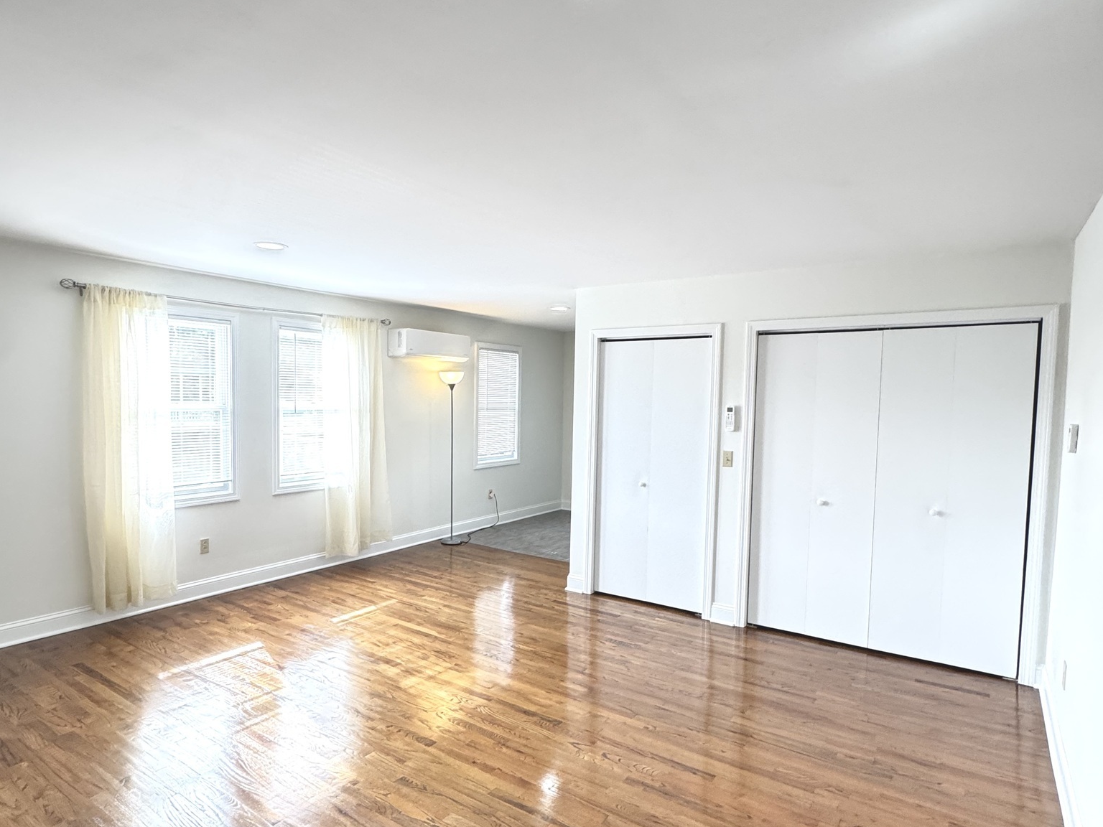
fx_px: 669
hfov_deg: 78.9
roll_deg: -0.5
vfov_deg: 63.4
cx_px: 513
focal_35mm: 21
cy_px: 440
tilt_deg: -3.2
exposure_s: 1/99
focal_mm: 2.22
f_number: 2.2
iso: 250
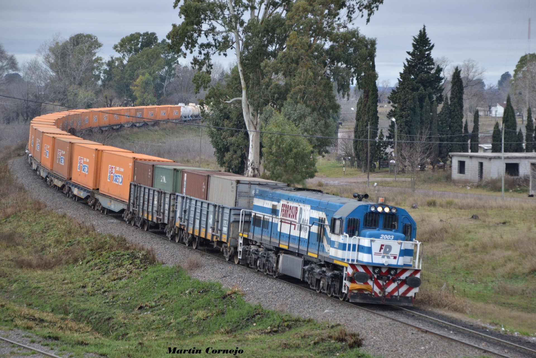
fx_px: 2188
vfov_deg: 9.3
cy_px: 179
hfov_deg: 14.0
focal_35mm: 147
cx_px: 268
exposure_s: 1/160
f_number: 5.6
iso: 100
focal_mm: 98
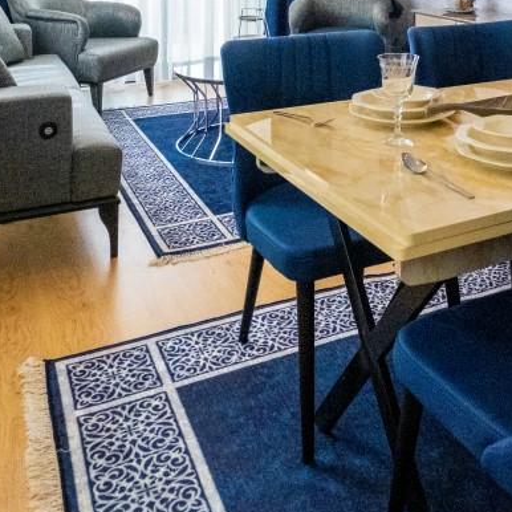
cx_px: 454
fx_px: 636
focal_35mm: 38
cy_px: 76
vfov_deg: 41.2
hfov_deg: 40.7
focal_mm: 10
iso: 10000
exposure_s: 1/2700
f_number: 4
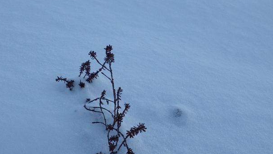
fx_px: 290
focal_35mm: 40
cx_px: 123
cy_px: 99
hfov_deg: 50.4
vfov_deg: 29.5
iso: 125
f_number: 4.2
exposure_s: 1/160
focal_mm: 5
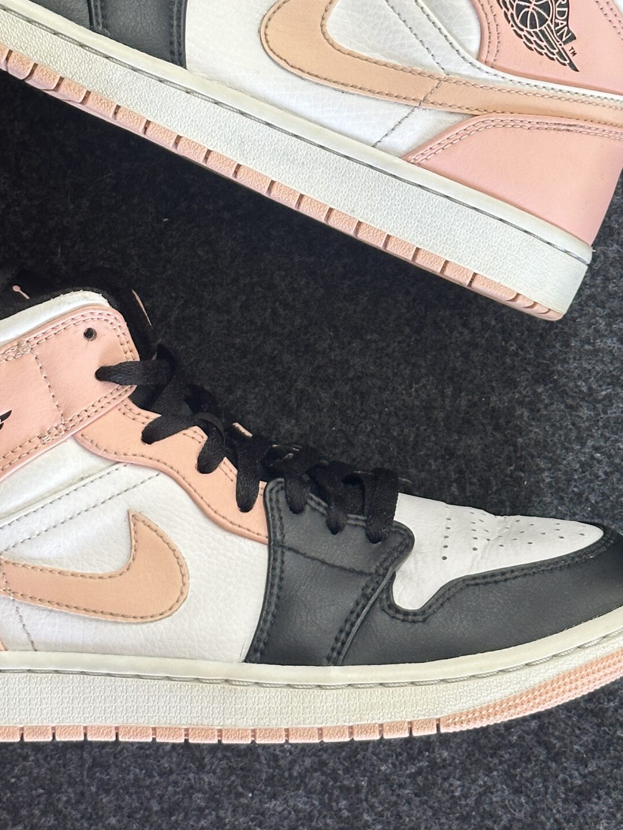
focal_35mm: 86
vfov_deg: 22.7
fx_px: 2063
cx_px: 249
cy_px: 279
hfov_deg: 17.2
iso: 100
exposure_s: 1/50
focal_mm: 6.86
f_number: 1.78
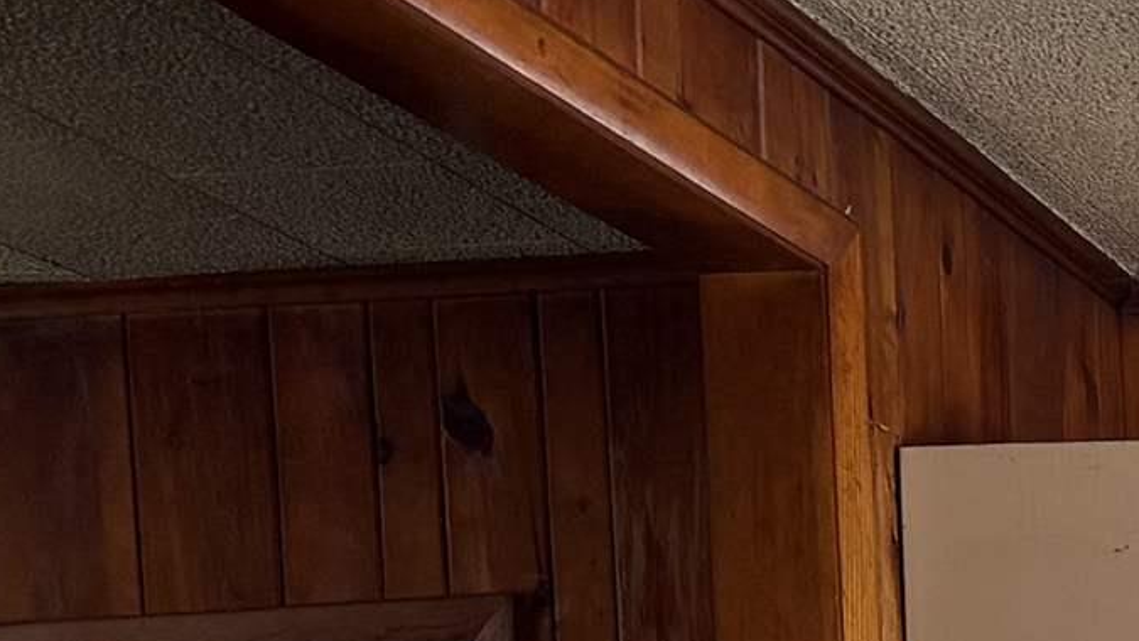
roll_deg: +0.7
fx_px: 3595
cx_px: 1925
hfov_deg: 15.8
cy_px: 1503
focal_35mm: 119
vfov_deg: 9.2
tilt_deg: -4.5
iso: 200
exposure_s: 1/228
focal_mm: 6.76
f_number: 1.78
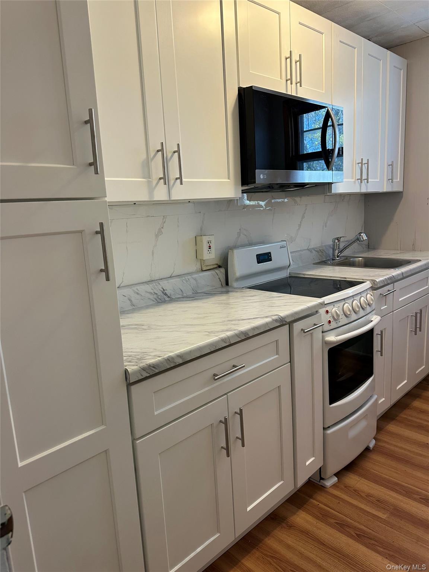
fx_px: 397
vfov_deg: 71.6
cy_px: 286
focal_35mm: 24
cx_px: 214
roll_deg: +2.5
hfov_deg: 56.8
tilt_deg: -9.4
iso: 125
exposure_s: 1/120
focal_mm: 6.86
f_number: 1.78
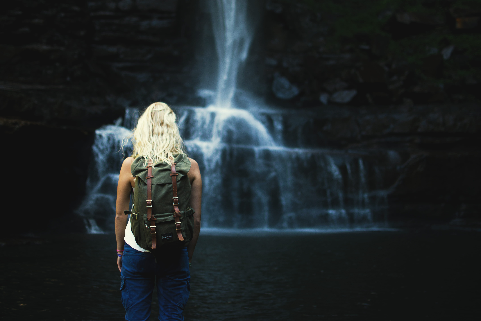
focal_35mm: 52
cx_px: 240
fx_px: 701
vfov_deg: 25.8
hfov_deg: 37.9
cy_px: 160
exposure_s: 1/500
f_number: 1.8
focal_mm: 35
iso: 100
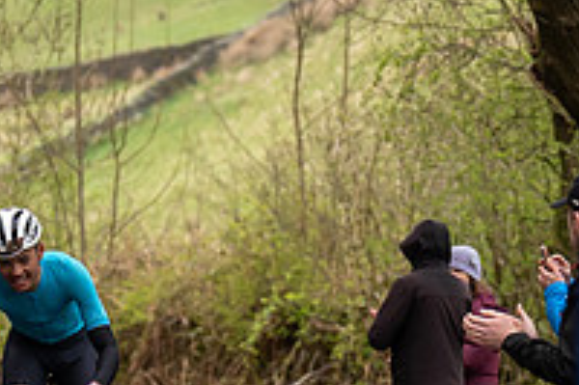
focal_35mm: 603
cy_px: 410
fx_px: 9690
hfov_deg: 3.4
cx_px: 177
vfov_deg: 2.3
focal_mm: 101
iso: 640
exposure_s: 1/1000
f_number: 3.5
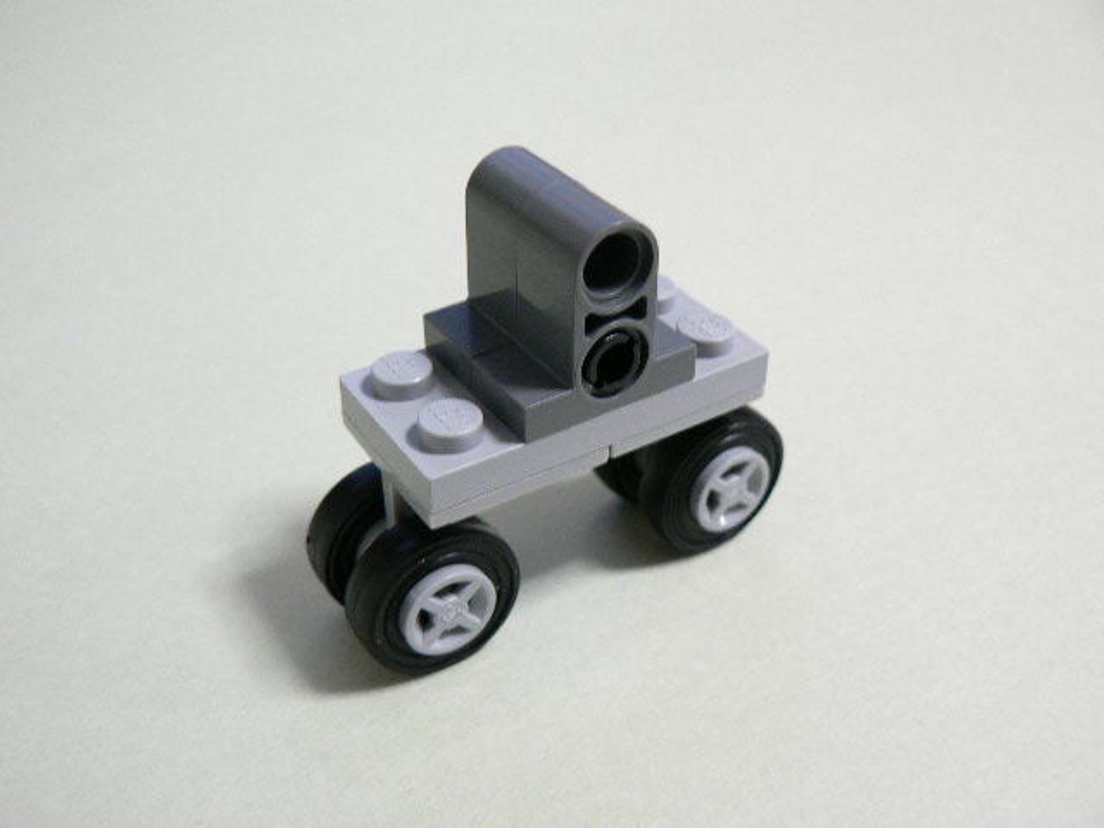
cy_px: 414
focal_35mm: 36
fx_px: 1148
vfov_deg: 39.7
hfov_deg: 51.4
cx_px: 552
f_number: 2.8
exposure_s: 1/15
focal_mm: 6
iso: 200
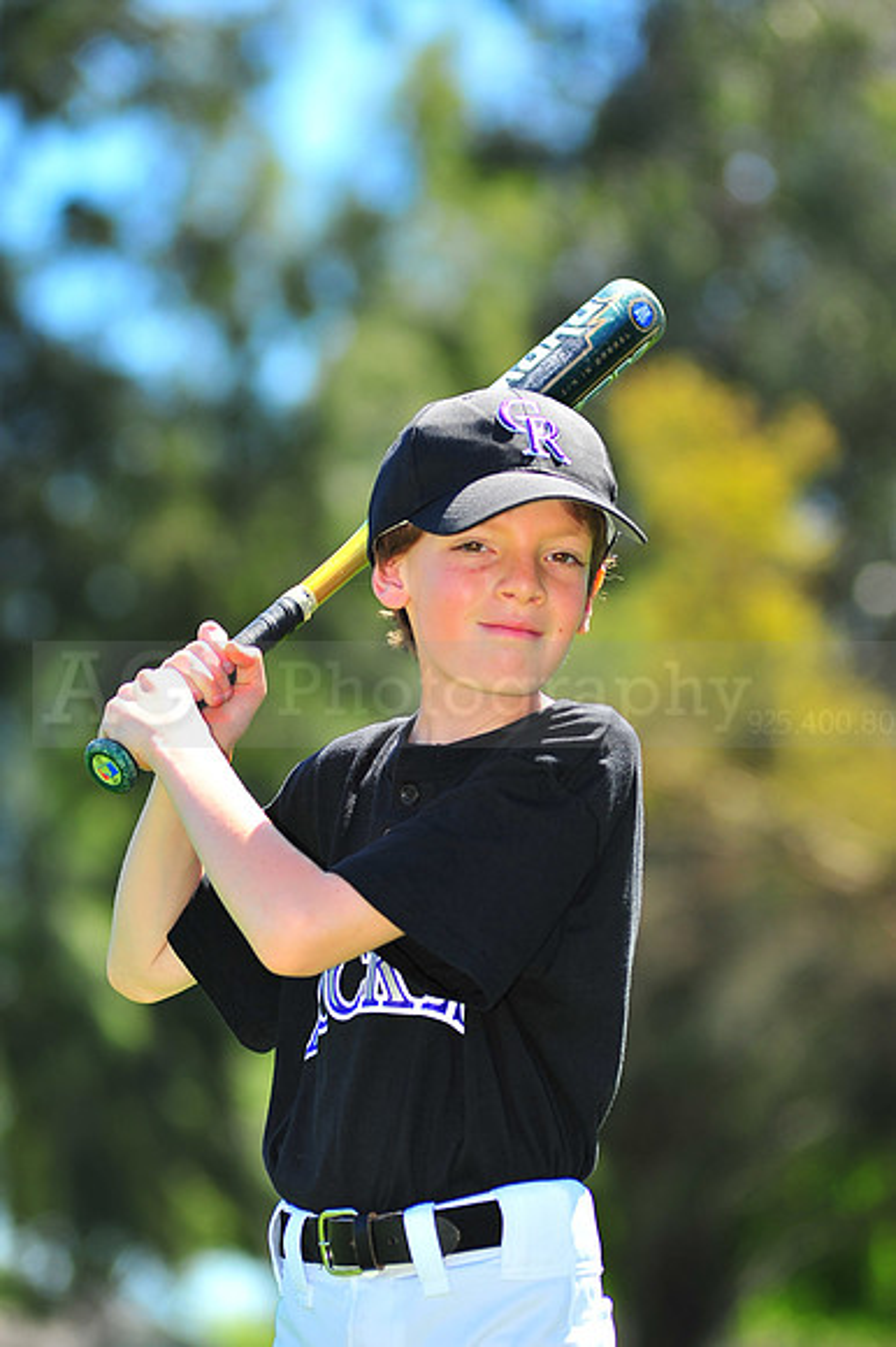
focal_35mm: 180
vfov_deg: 11.4
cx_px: 448
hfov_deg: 7.6
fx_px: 6728
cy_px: 674
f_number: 5
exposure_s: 1/640
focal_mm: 180
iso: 200
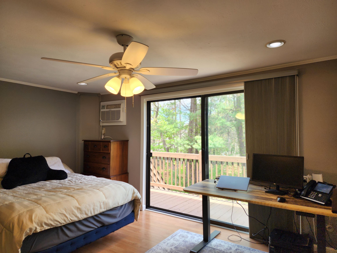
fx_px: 224
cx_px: 168
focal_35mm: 23
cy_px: 126
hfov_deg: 73.9
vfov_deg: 58.9
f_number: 1.8
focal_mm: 6.4
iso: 40
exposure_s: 1/120
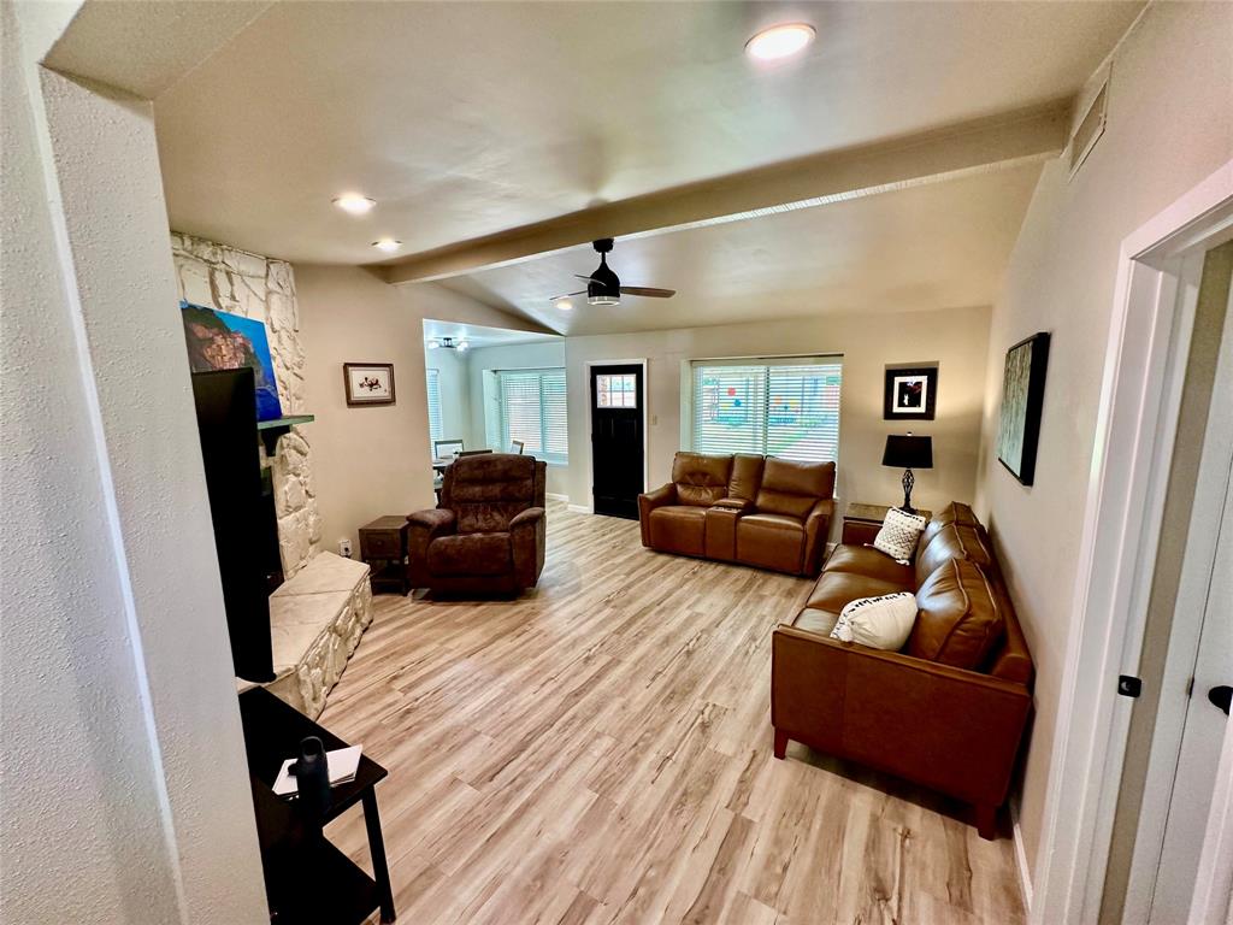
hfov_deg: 102.1
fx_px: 499
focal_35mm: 14
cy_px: 462
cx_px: 616
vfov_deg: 85.7
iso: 250
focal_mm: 2.22
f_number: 2.2
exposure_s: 1/120
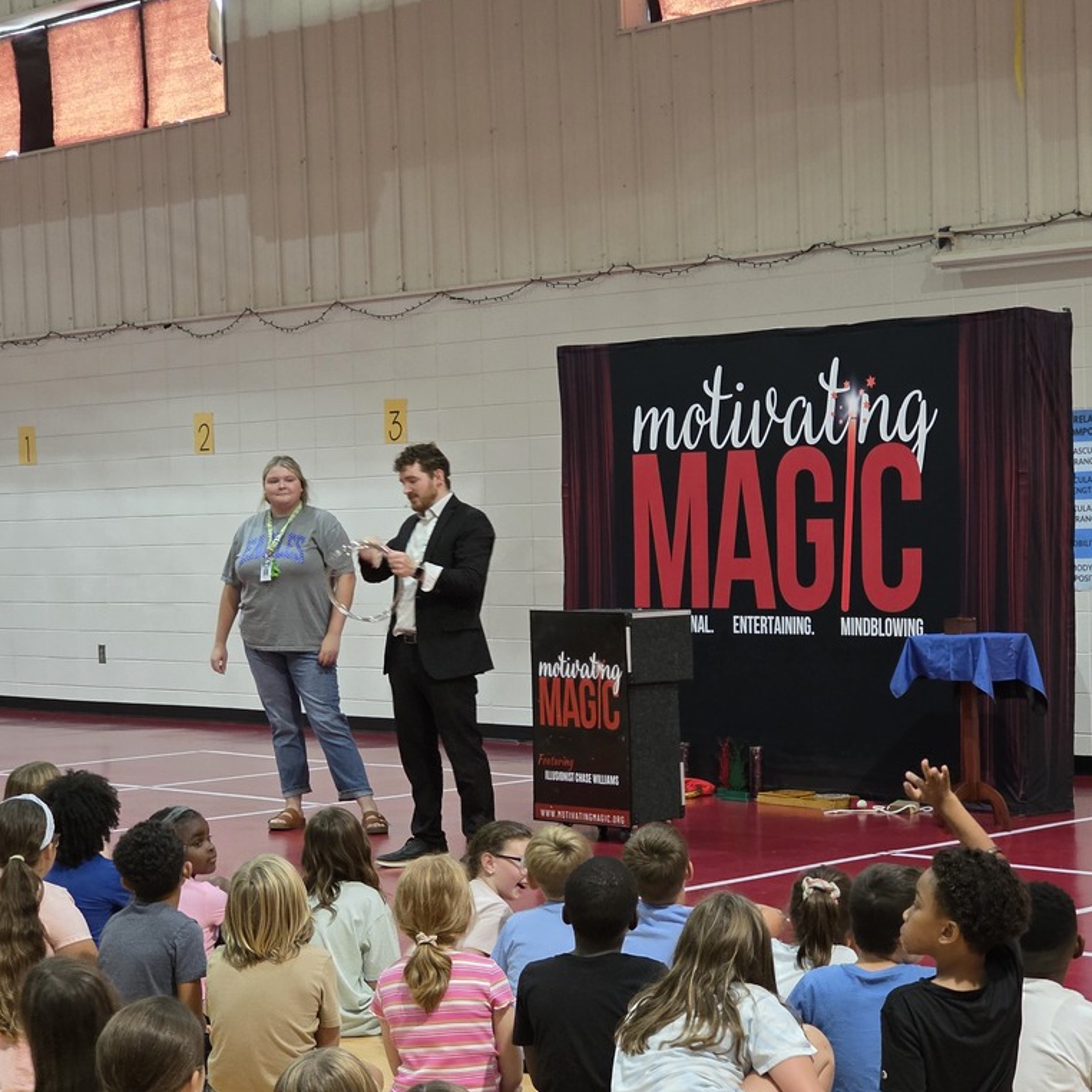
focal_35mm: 82
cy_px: 658
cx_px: 546
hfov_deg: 21.1
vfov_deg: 21.1
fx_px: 2927
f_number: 2.4
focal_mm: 7.9
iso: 500
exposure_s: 1/30
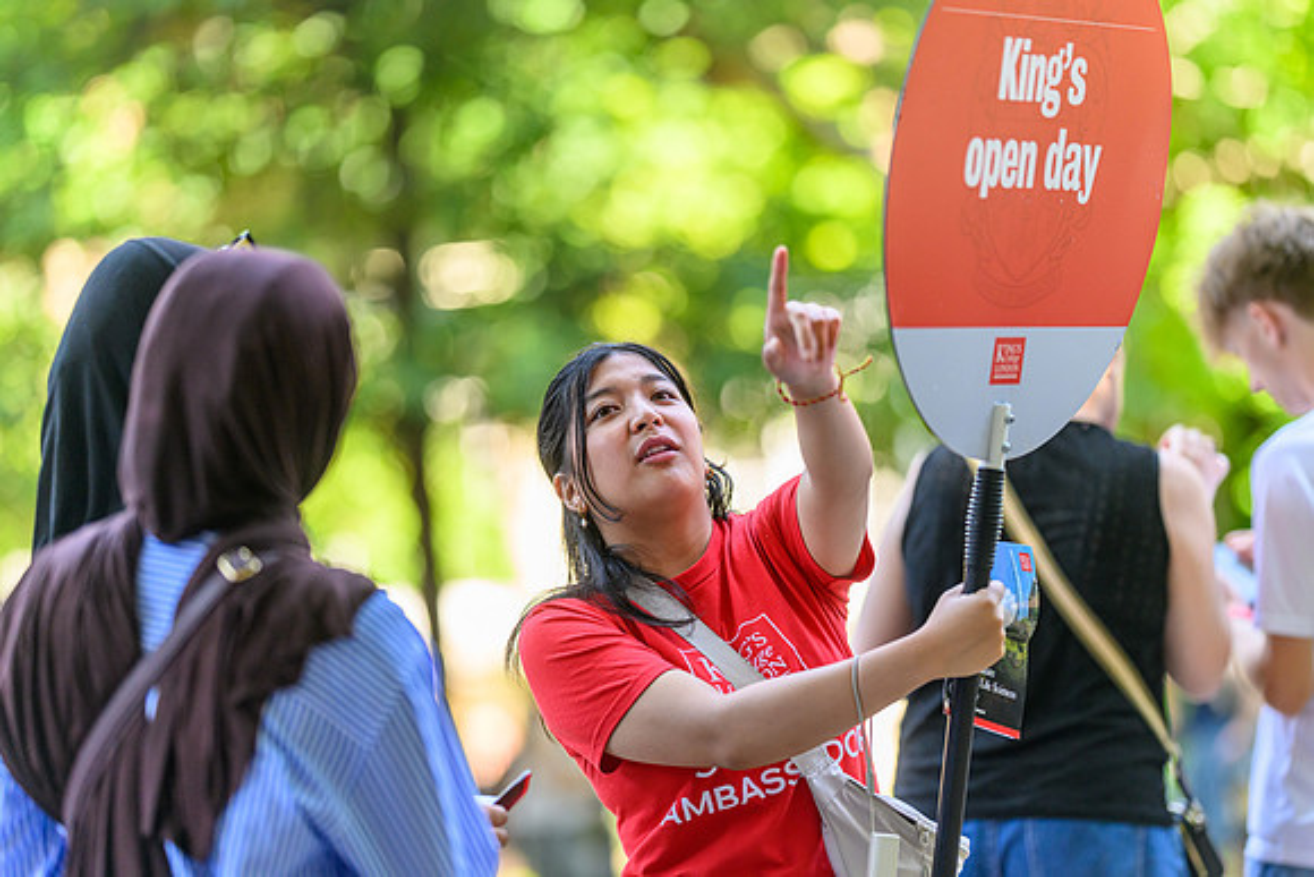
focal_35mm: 139
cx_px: 657
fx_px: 5068
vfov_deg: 9.9
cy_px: 438
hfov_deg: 14.8
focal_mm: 135
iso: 720
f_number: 1.8
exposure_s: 1/2000
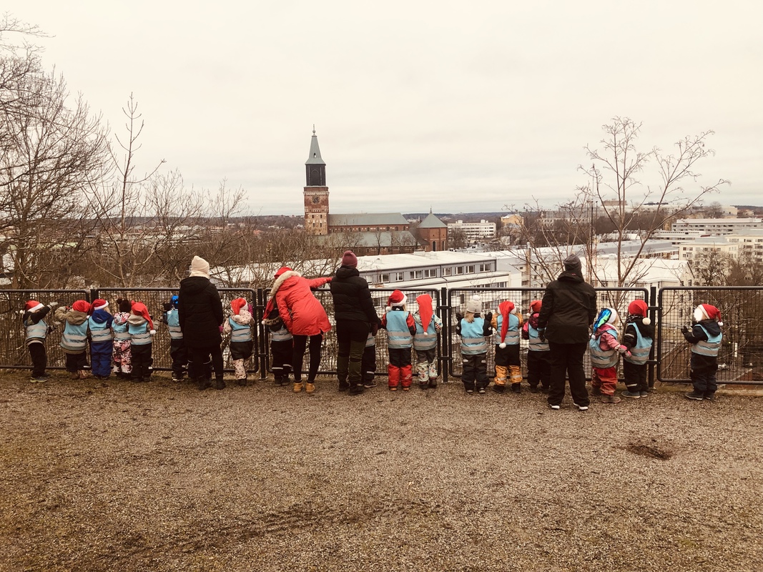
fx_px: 617
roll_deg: +1.7
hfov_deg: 63.4
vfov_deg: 49.7
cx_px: 382
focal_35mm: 28
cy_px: 286
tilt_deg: -6.3
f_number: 1.8
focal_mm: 3.99
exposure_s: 1/40
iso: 20
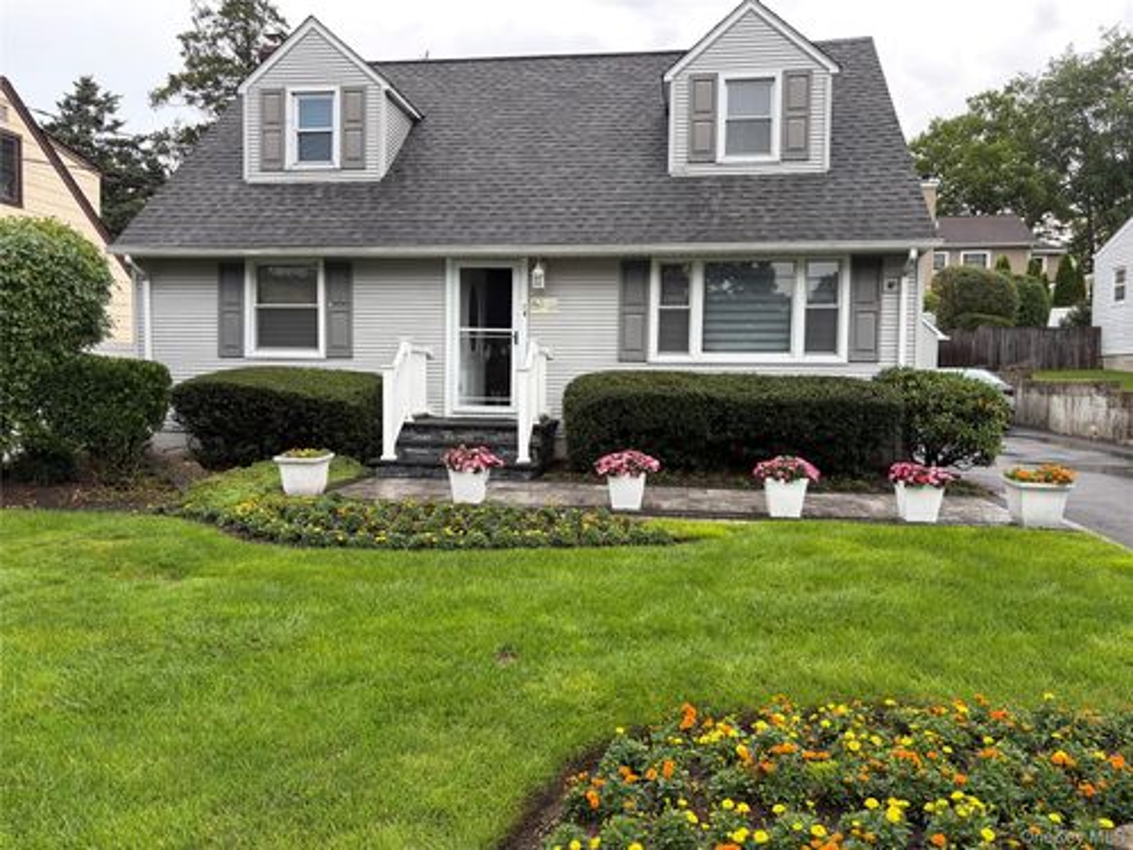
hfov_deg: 67.3
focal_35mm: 26
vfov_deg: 53.1
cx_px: 566
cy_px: 425
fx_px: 851
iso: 50
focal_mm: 5.96
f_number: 1.6
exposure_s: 1/170
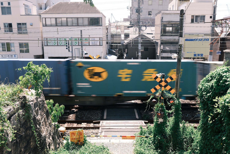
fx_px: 198
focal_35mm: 31
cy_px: 77
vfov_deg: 42.3
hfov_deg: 60.3
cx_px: 115
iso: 100
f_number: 7.1
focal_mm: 31
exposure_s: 1/80
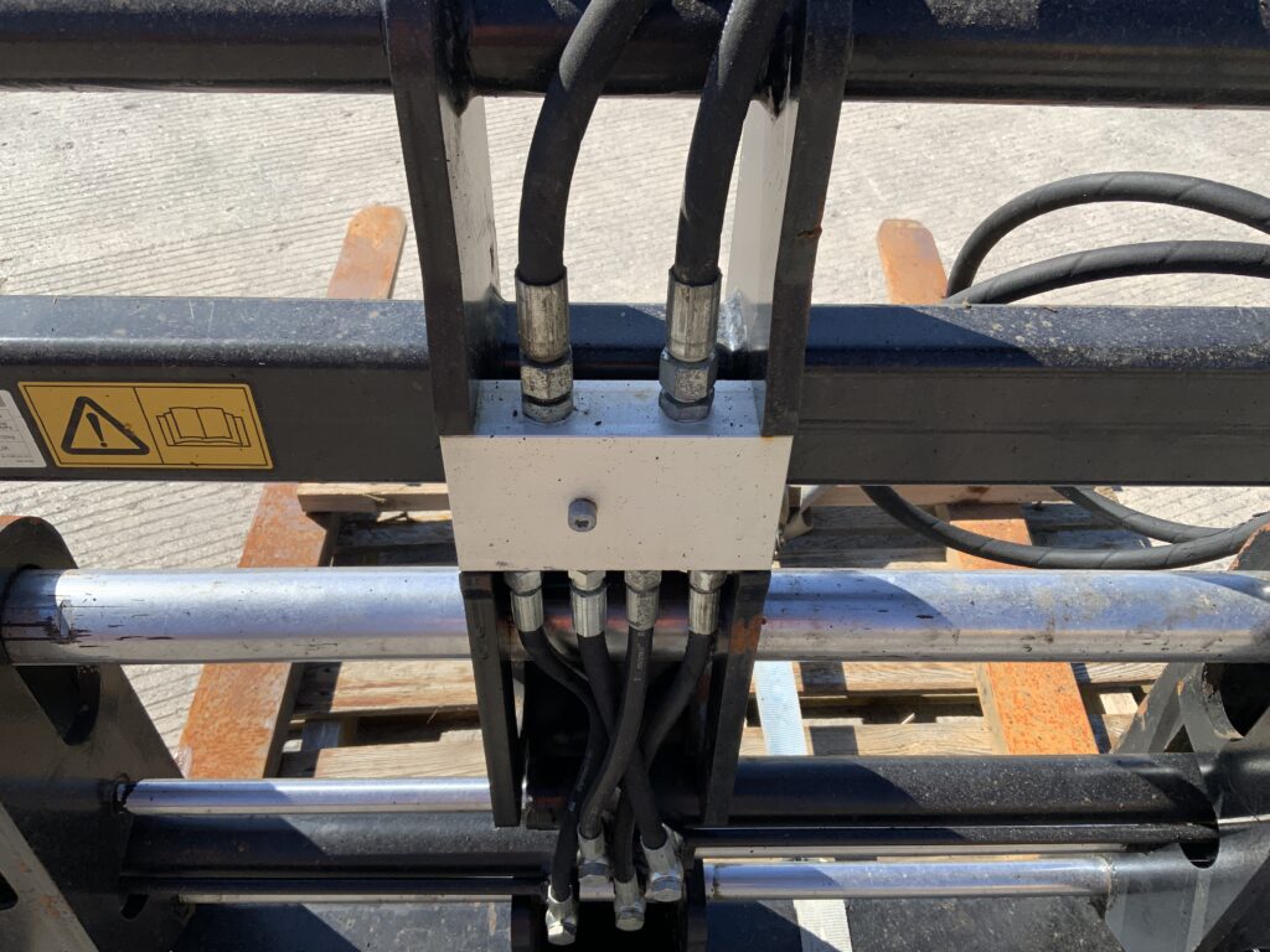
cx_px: 635
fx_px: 1064
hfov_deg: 61.7
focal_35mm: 29
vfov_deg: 48.2
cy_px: 476
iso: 16
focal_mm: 3
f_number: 1.8
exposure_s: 1/1015
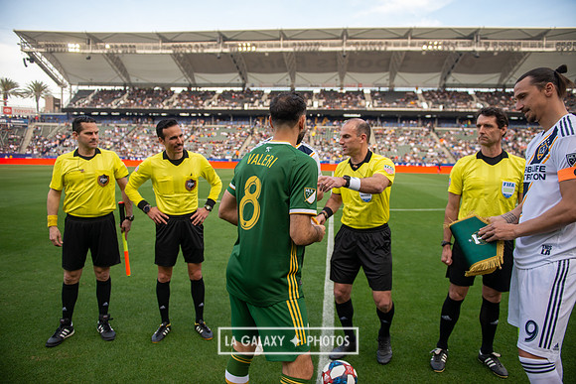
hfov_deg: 73.7
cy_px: 192
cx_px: 288
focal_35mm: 24
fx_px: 384
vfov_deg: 53.2
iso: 400
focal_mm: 24
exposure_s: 1/640
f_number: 2.8
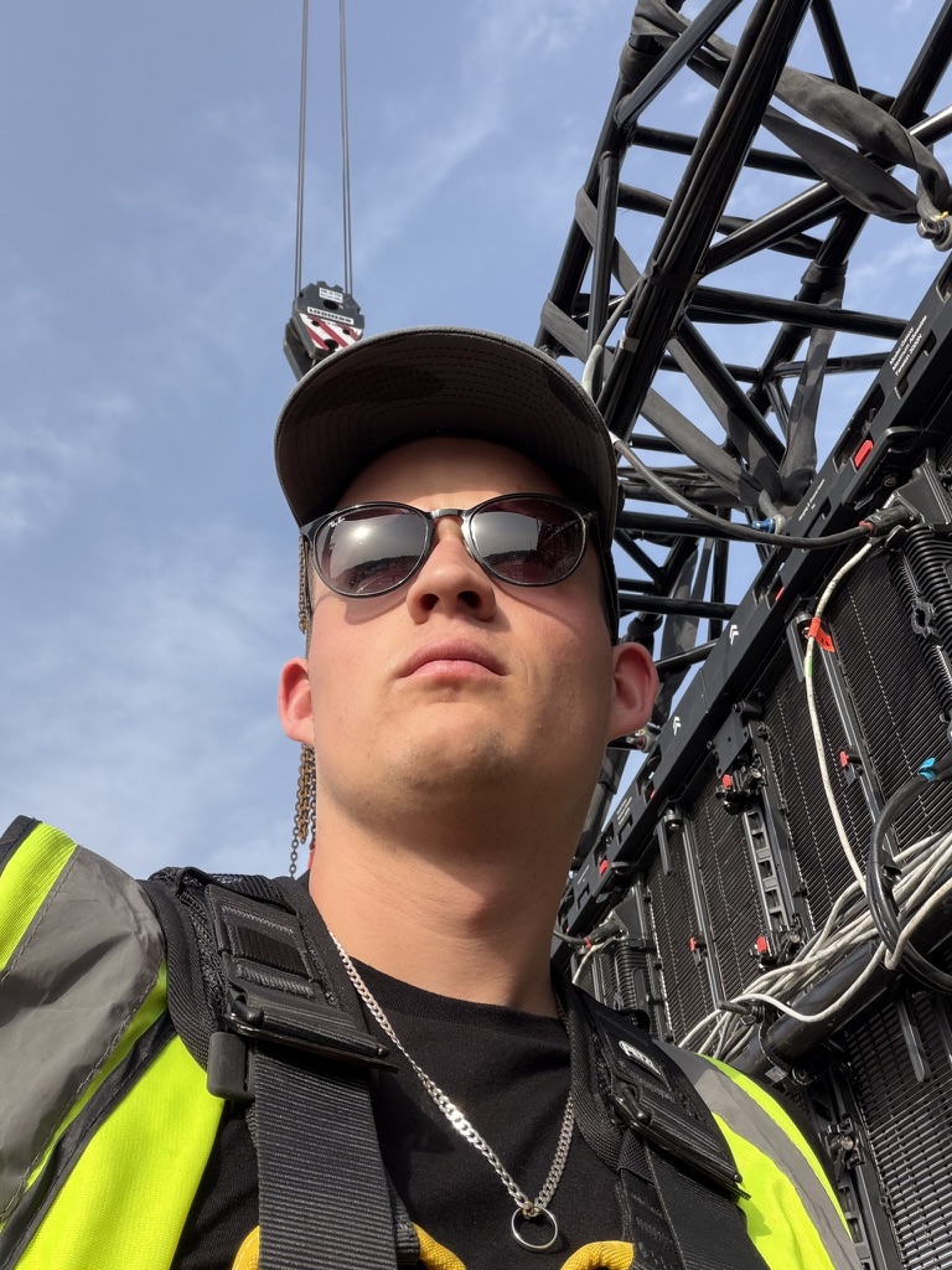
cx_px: 476
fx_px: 1100
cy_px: 635
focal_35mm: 30
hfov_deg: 46.8
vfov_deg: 60.0
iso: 25
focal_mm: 2.71
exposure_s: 1/859
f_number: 1.9
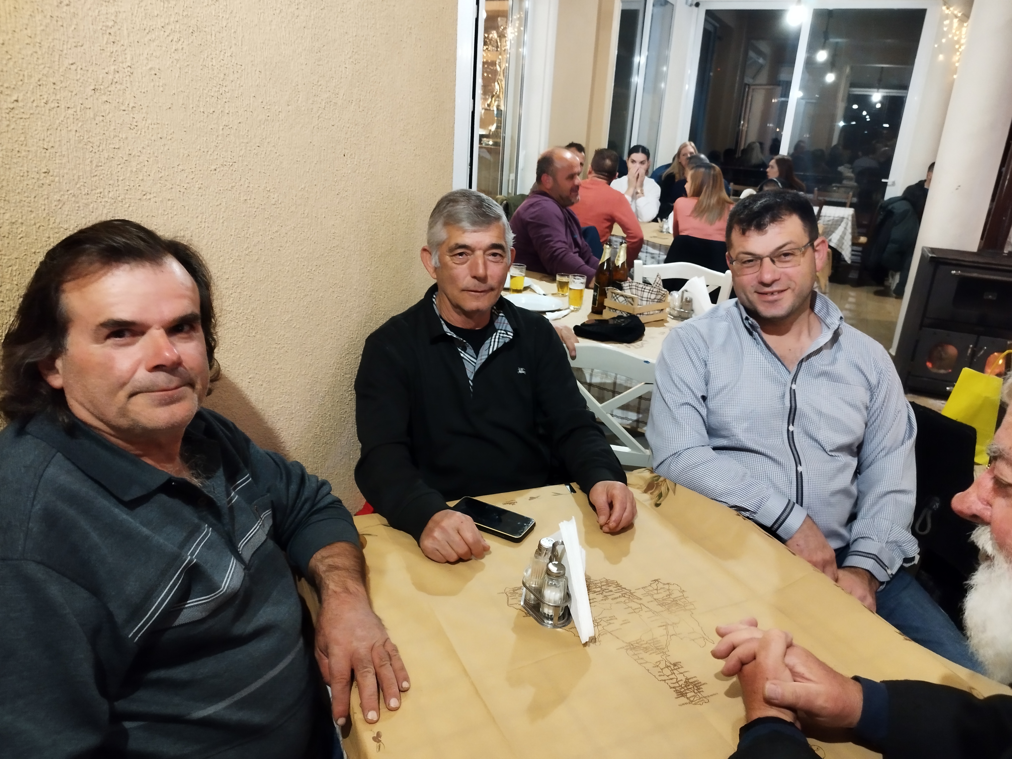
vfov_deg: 56.8
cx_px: 506
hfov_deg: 71.6
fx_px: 702
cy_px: 380
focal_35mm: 24
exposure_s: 1/20
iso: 1800
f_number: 1.89
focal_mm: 5.89
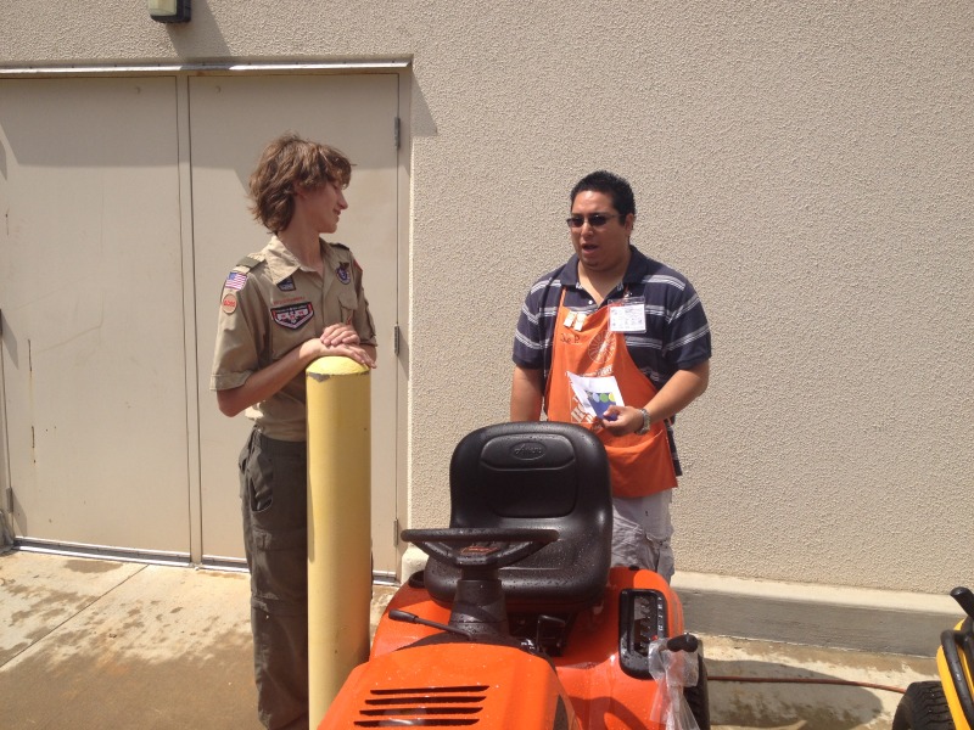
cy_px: 365
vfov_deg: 40.7
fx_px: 985
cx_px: 487
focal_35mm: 35
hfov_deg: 52.6
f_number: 2.4
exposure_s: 1/2045
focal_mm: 4.28
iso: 50
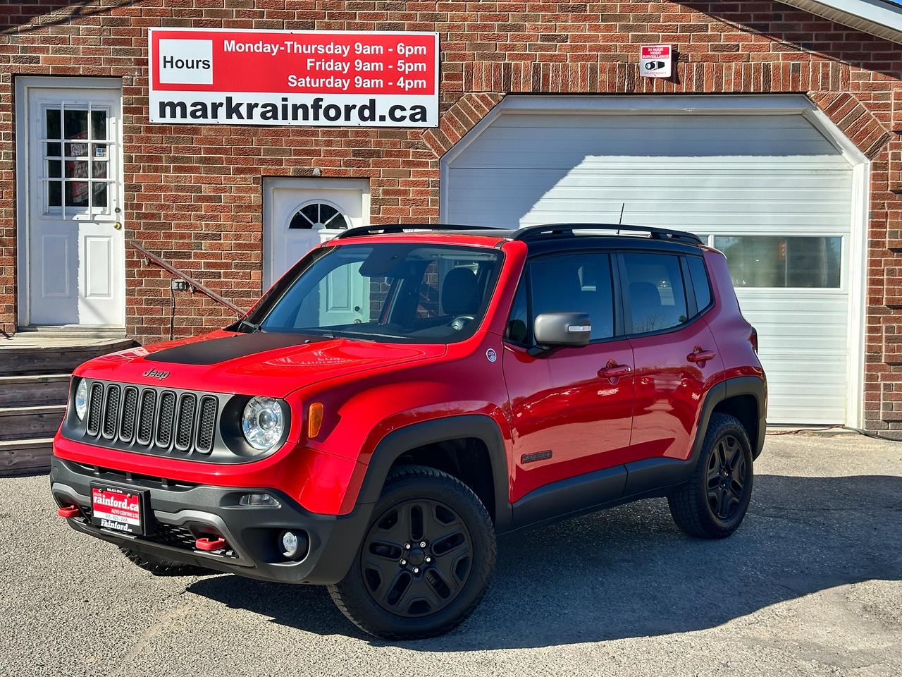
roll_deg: -0.2
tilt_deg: -3.4
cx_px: 451
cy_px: 338
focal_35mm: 48
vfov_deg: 30.3
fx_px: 1251
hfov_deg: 39.7
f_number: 1.78
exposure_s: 1/1848
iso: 64
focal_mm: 6.86
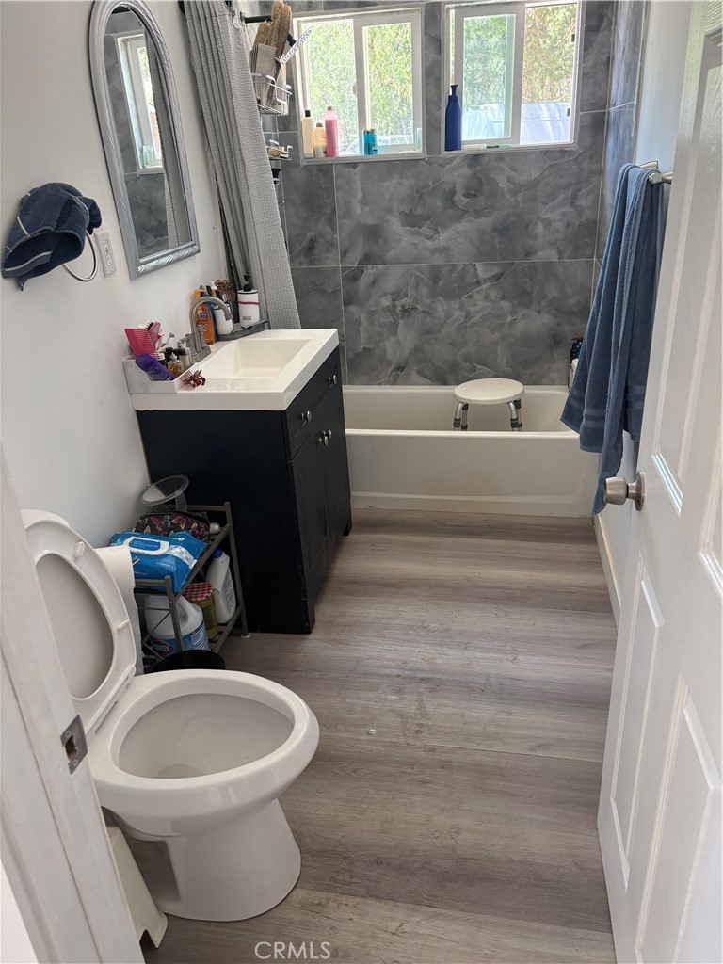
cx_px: 362
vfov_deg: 67.3
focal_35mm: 26
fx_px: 724
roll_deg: +2.5
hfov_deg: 53.1
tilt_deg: -23.4
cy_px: 482
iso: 125
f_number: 1.6
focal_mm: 5.96
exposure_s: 1/64
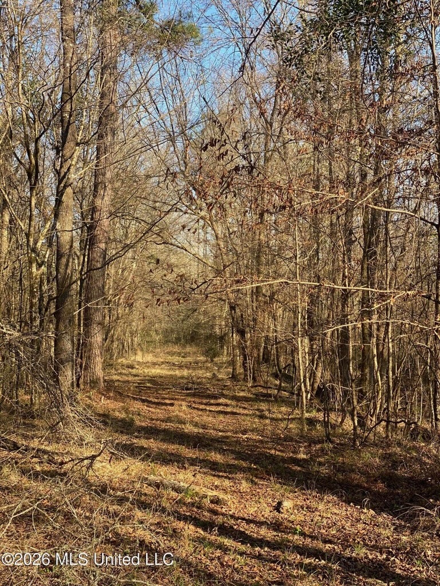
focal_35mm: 52
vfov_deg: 36.8
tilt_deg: +2.7
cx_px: 220
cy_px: 293
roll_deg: -0.7
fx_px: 881
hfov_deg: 28.0
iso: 20
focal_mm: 6
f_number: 2
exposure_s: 1/320
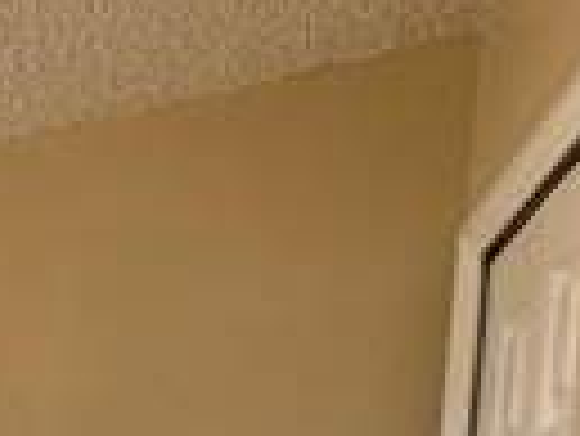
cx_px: -1106
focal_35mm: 87
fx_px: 1459
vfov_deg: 13.5
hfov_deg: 12.0
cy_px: 966
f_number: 2.2
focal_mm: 2.22
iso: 80
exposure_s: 1/99
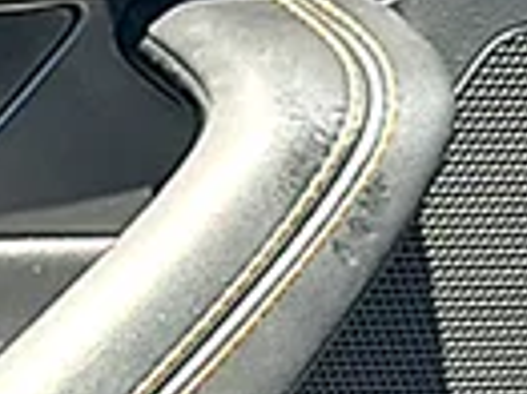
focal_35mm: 203
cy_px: 352
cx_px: -591
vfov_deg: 7.3
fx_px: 3088
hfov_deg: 9.1
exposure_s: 1/591
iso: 80
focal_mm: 6.86
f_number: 1.78
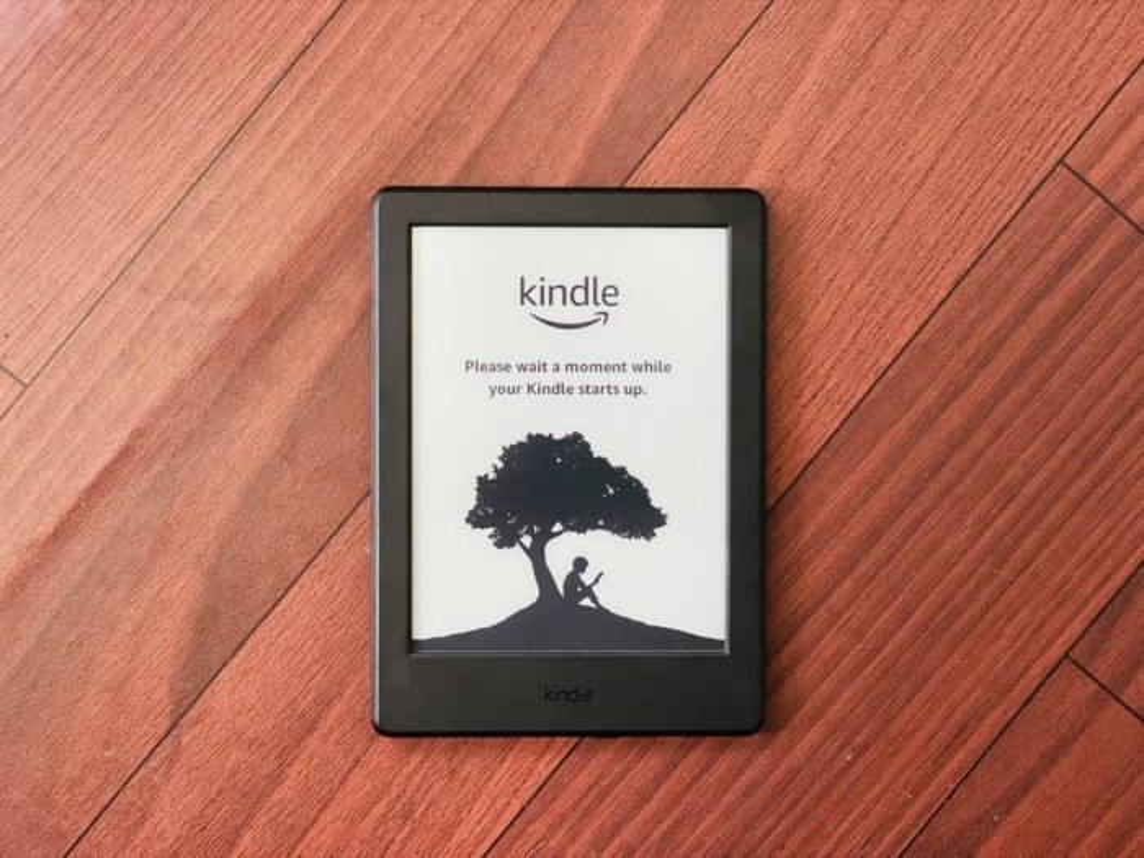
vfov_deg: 28.0
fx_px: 1719
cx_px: 572
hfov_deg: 36.8
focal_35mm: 52
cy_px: 429
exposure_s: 1/40
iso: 320
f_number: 2
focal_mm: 6
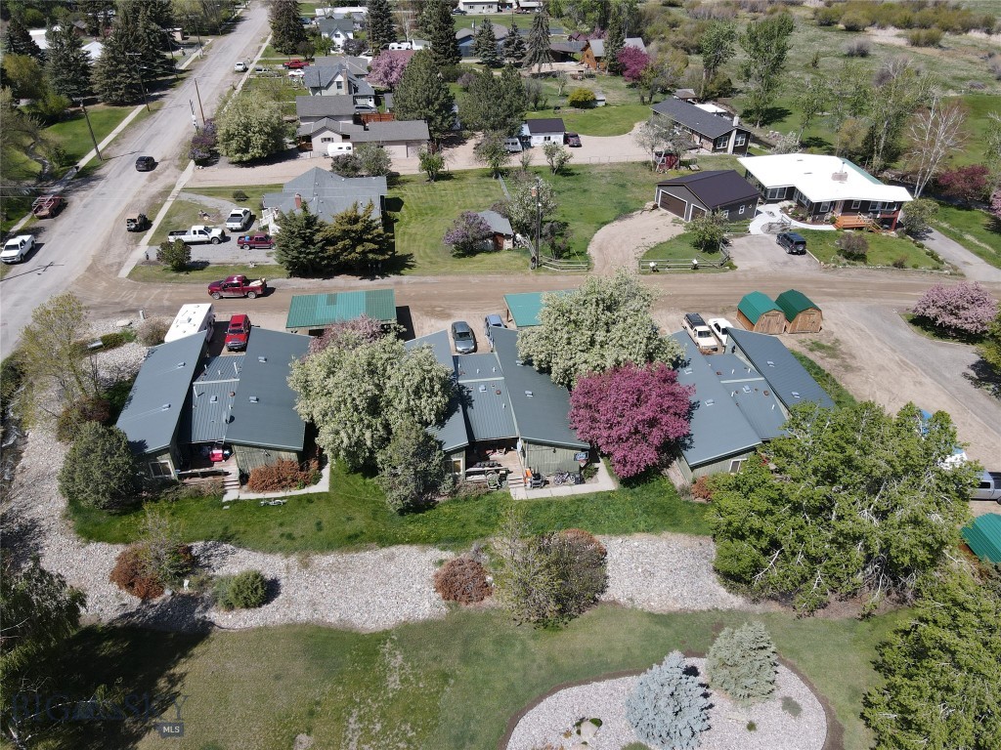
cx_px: 500
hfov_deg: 71.6
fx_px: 694
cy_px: 375
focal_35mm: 24
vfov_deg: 56.8
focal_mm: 4.5
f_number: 2.8
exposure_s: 1/640
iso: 100
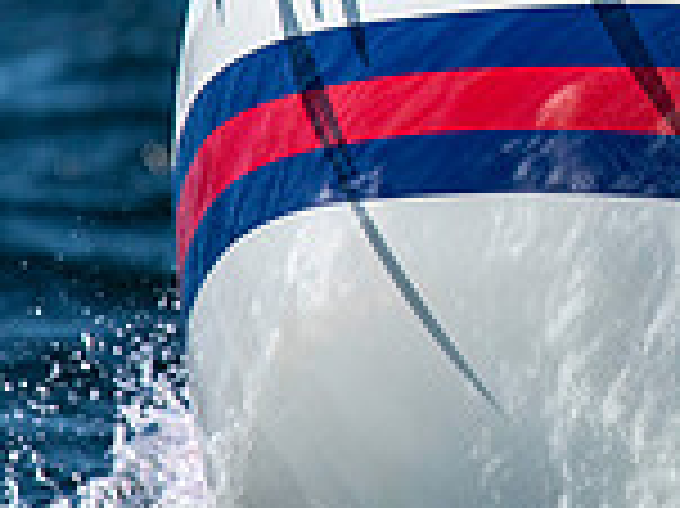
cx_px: 1075
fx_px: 38001
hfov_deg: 1.0
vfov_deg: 0.8
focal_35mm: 1936
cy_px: -180
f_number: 5
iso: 320
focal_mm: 300
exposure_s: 1/3200
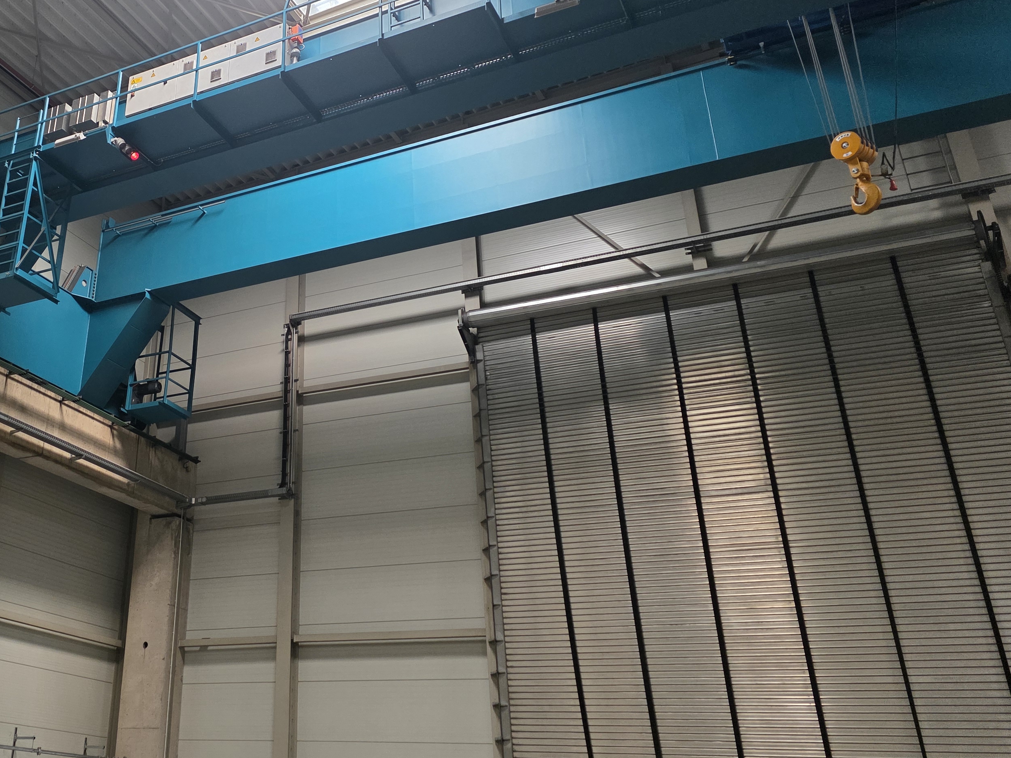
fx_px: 1081
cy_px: 243
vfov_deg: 38.2
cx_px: 227
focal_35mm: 37
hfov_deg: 47.8
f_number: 1.7
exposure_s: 1/100
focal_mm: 6.3
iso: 160
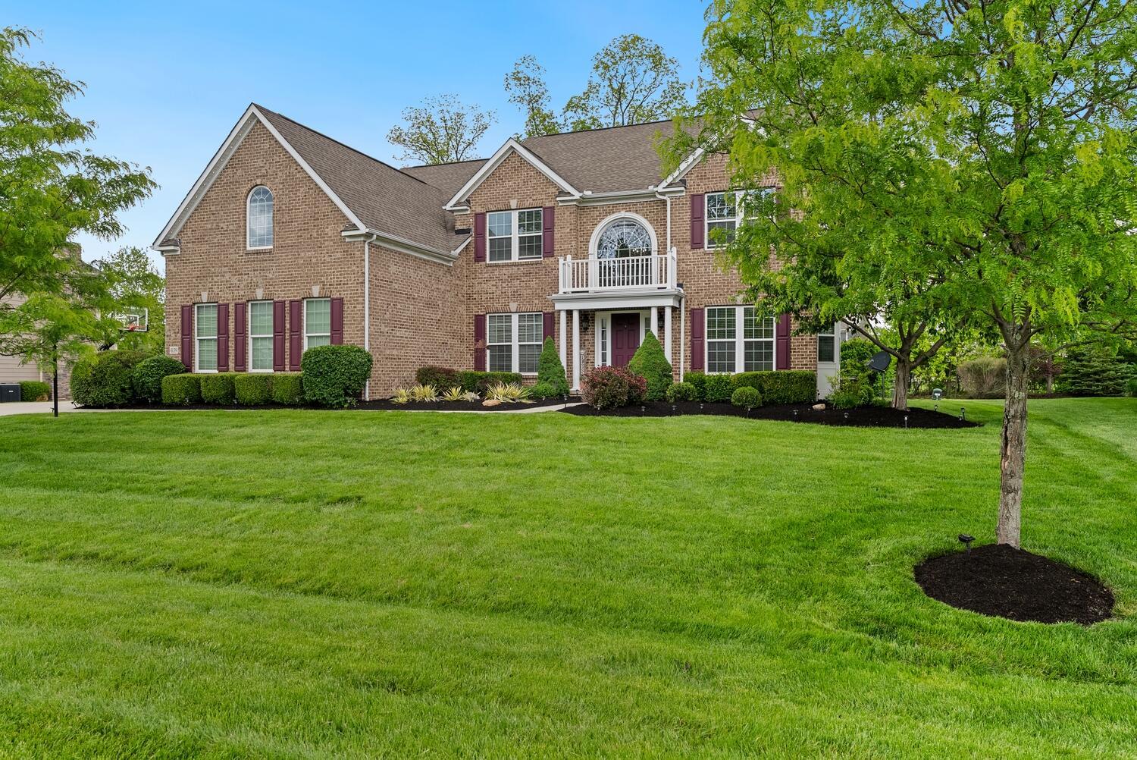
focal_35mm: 24
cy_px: 380
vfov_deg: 53.2
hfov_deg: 73.7
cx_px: 568
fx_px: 758
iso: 100
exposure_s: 1/60
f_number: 7.1
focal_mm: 24
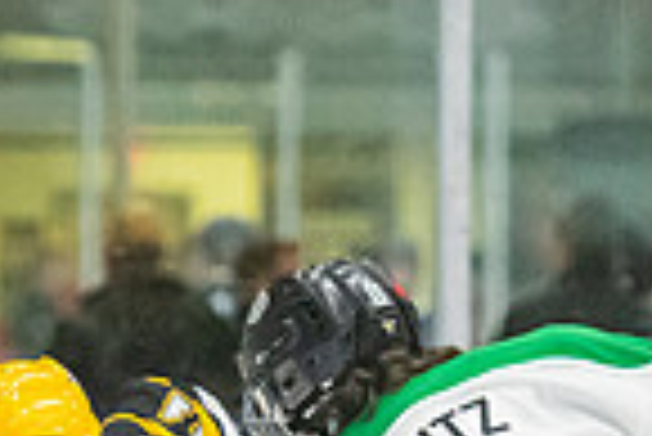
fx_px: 12926
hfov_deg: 2.9
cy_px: 1037
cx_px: 61
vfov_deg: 1.9
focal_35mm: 713
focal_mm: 125
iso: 4000
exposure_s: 1/800
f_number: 2.8
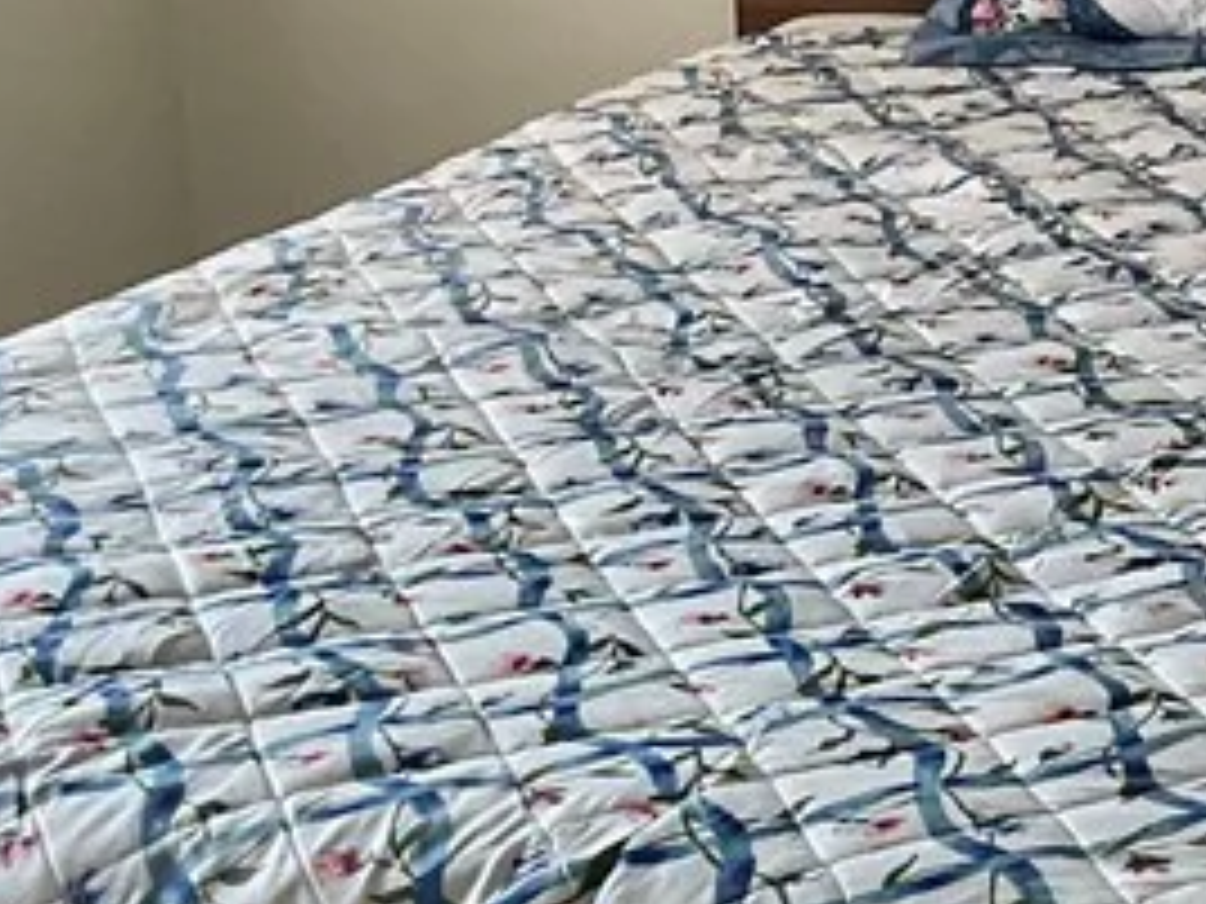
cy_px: 139
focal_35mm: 111
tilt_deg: -15.3
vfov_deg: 13.3
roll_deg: -2.2
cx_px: 1548
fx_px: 3867
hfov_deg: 16.8
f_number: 1.8
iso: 50
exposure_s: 1/120
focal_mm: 3
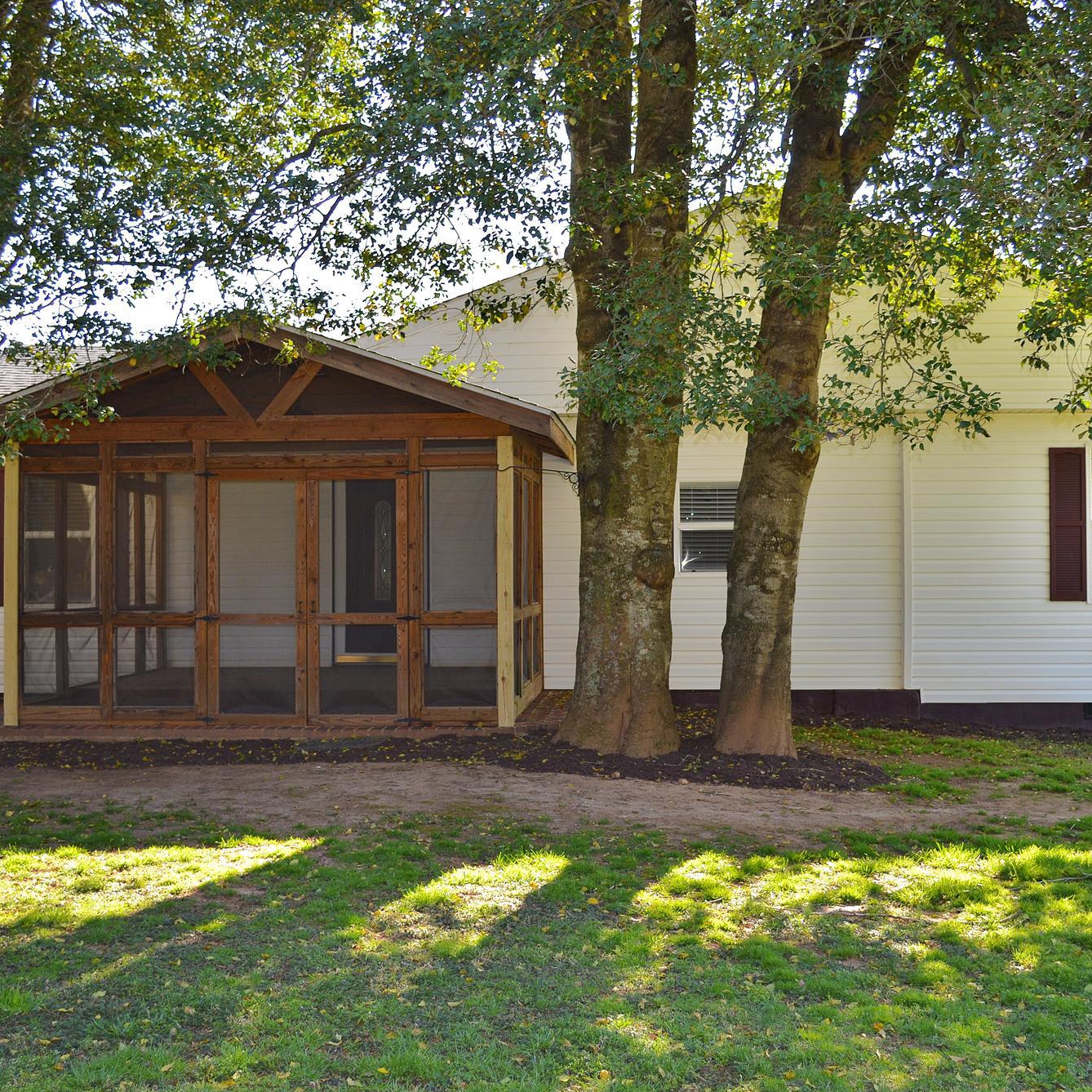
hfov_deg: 42.8
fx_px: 1392
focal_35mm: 39
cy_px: 553
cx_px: 613
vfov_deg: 42.8
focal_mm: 20
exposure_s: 1/160
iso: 100
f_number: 4
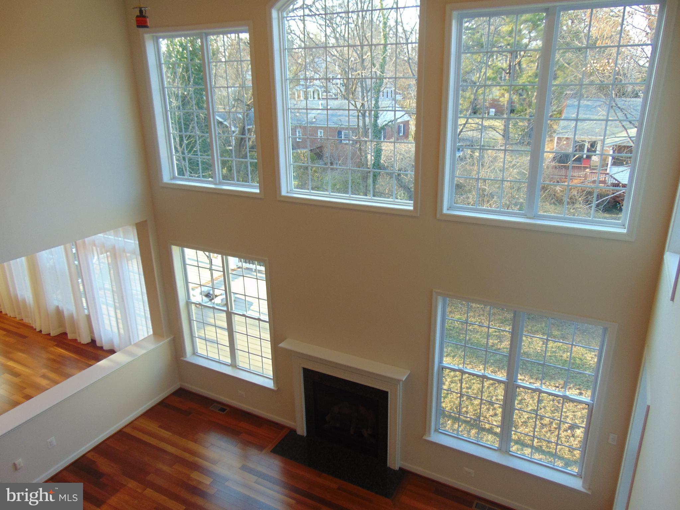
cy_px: 255
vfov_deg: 54.9
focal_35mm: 25
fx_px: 491
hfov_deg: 69.4
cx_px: 340
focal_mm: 4.5
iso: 80
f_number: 3
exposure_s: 1/50
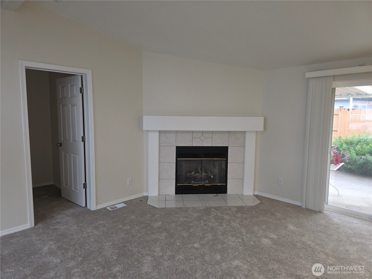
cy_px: 140
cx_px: 186
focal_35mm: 23
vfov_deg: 58.9
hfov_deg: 73.9
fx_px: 247
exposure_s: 1/40
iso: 125
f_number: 1.7
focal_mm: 6.3
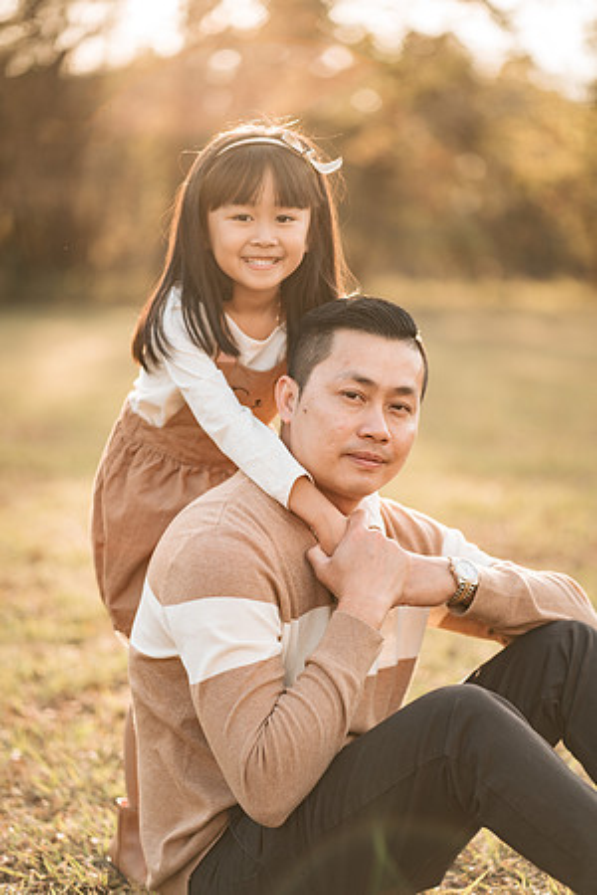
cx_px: 298
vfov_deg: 23.9
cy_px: 448
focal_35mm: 85
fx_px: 2114
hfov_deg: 16.1
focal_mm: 85
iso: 100
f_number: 2
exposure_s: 1/640
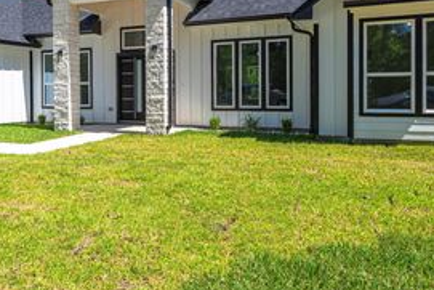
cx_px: 163
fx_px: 422
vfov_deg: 37.4
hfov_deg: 53.8
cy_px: 94
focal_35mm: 35
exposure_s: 1/250
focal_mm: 19
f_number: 11
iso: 125
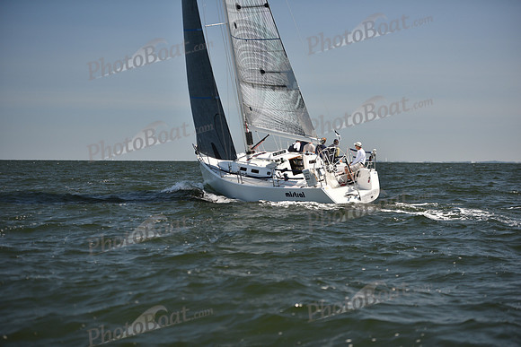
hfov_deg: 22.6
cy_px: 174
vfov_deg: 15.2
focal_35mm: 90
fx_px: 1303
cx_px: 260
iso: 250
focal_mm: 90
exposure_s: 1/1600
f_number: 2.8
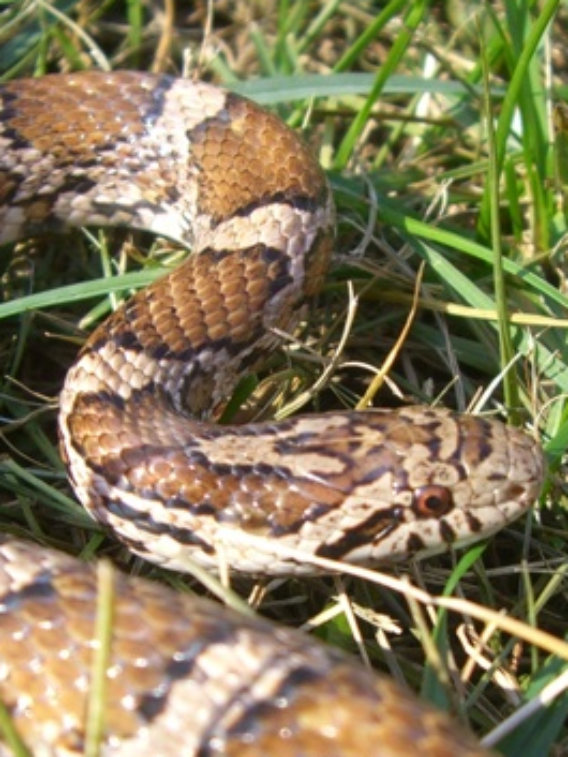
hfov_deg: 17.2
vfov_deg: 22.7
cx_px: 309
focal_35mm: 86
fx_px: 1880
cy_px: 470
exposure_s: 1/400
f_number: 2.7
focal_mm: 6.2
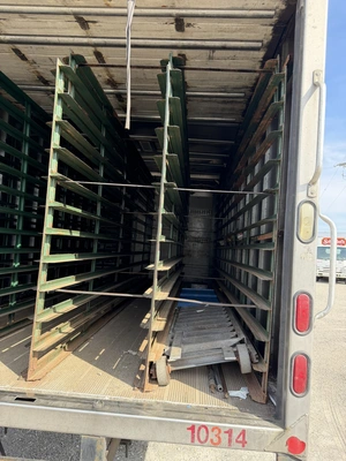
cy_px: 230
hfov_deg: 56.8
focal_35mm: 24
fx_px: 320
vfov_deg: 71.6
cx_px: 173
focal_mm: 6.76
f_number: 1.78
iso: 100
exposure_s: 1/695
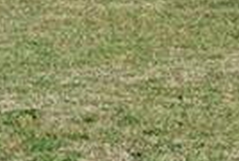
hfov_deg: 5.0
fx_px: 2588
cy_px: -172
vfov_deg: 3.5
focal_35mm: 389
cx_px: 697
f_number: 4.8
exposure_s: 1/500
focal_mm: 18.9
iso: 100
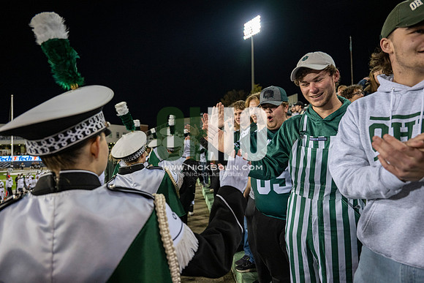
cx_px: 212
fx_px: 283
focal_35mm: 24
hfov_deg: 73.7
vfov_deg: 53.2
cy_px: 142
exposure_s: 1/500
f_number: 3.2
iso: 1250
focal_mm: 24
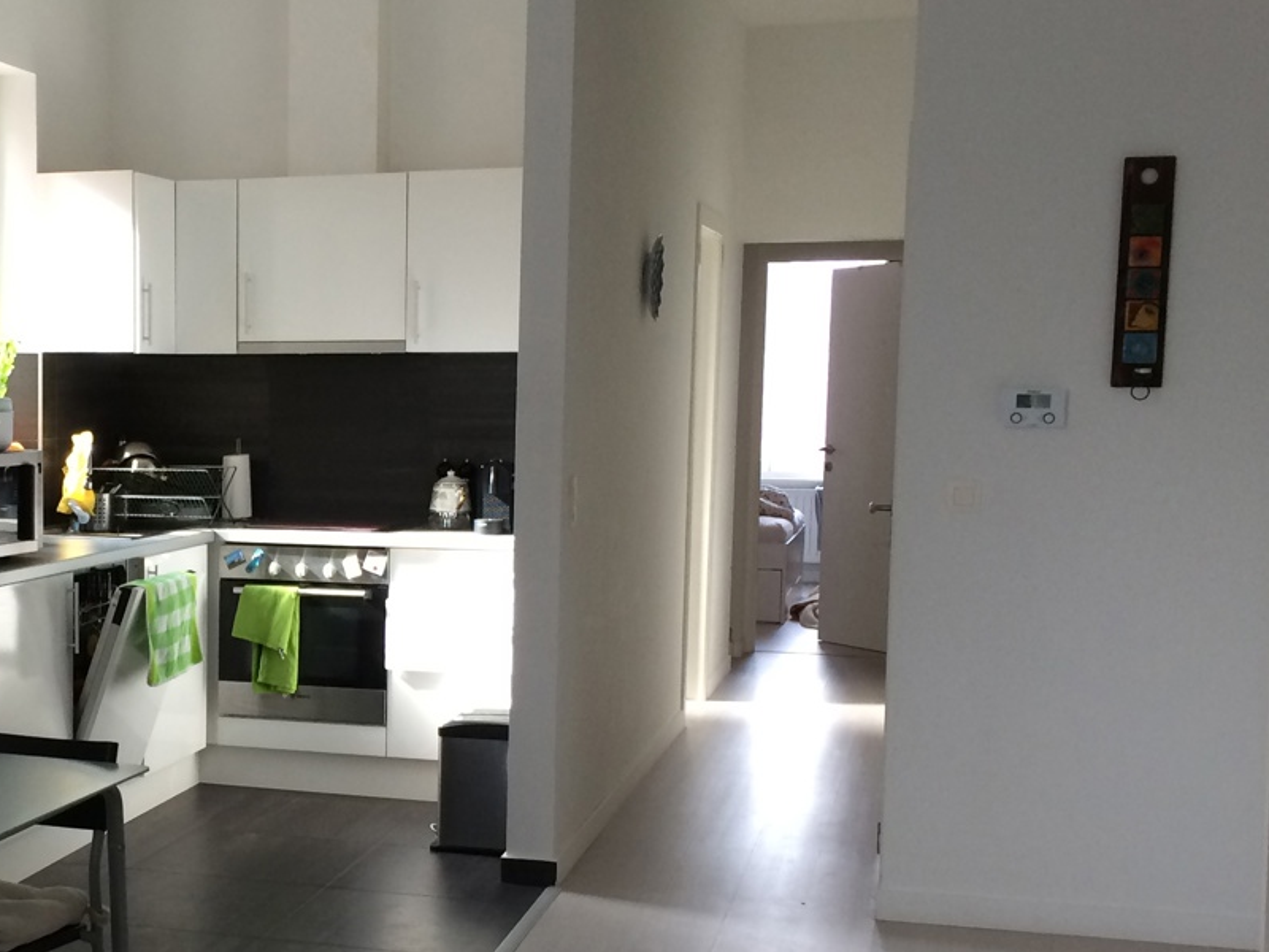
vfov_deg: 25.1
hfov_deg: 31.8
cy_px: 611
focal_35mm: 58
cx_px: 154
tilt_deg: -5.5
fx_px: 2126
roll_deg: -0.5
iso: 40
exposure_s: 1/30
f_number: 2.2
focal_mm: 4.15
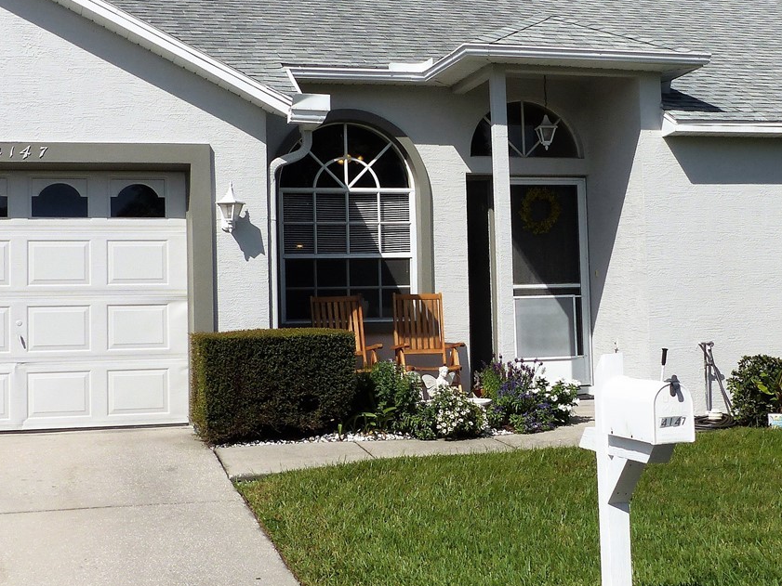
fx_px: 1333
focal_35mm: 59
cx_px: 446
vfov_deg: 24.8
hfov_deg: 32.6
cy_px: 248
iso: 100
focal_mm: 5.6
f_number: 4
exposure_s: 1/1600
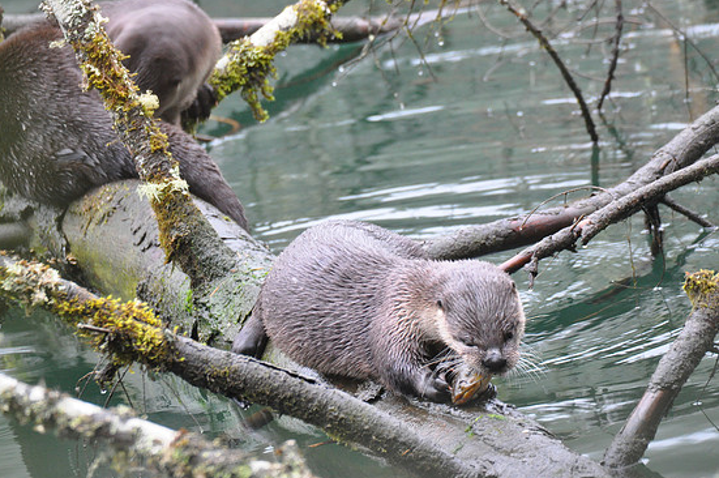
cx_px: 342
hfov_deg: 2.2
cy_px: 247
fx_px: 18911
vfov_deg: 1.4
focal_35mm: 948
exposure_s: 1/50
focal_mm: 600
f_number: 6.3
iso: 1600
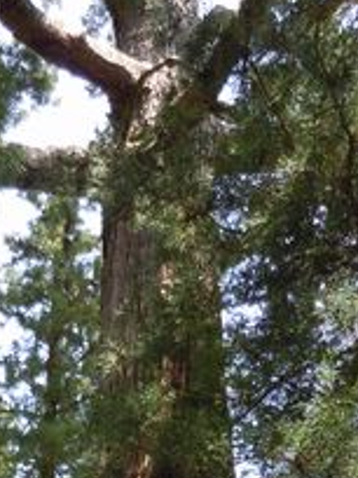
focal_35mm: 73
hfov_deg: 20.2
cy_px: 592
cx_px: 157
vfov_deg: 24.0
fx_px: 1007
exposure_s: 1/60
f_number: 3.7
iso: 100
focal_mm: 5
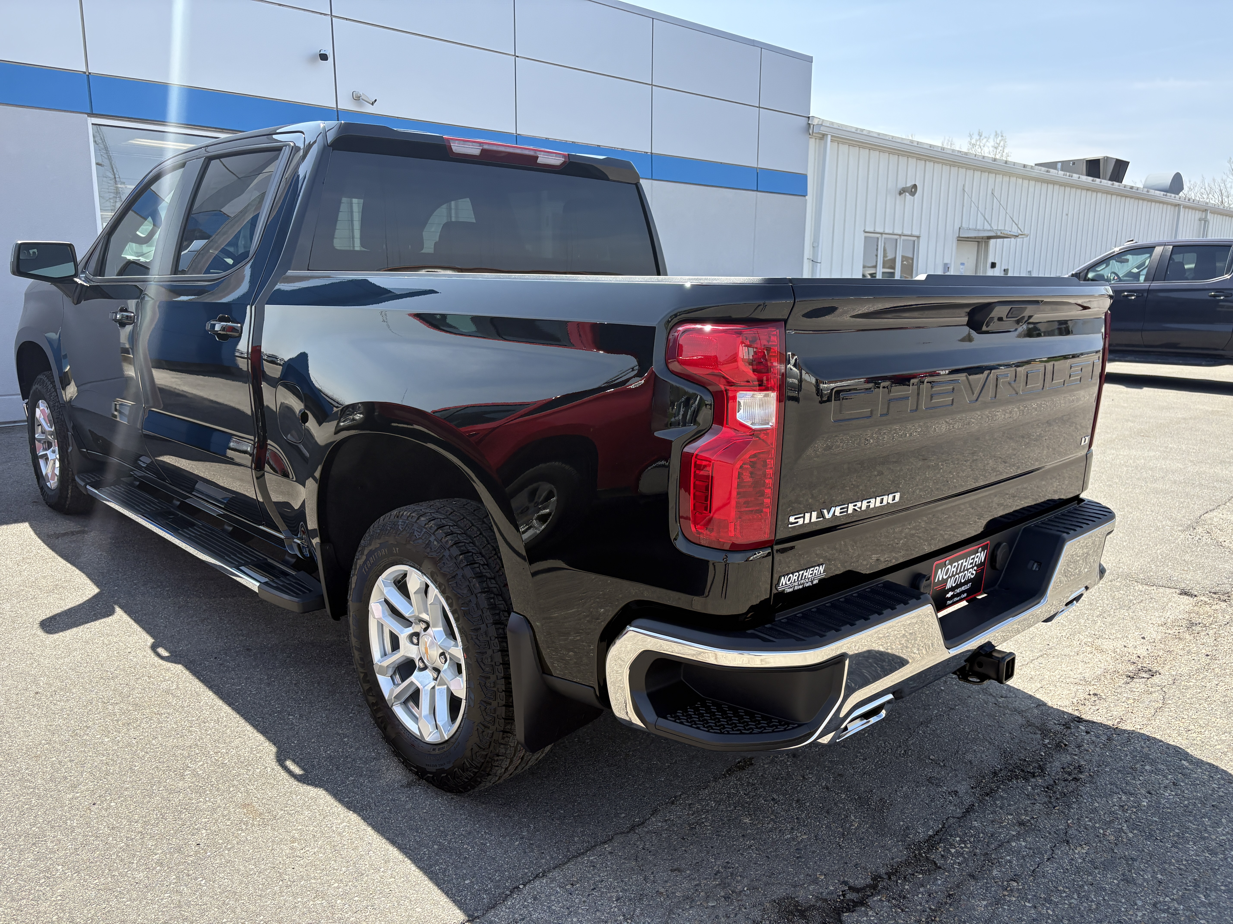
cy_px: 462
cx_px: 616
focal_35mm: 26
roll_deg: -2.9
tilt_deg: -8.5
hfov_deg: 67.3
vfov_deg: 53.1
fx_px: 926
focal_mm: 5.96
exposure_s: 1/1799
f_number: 1.6
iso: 64
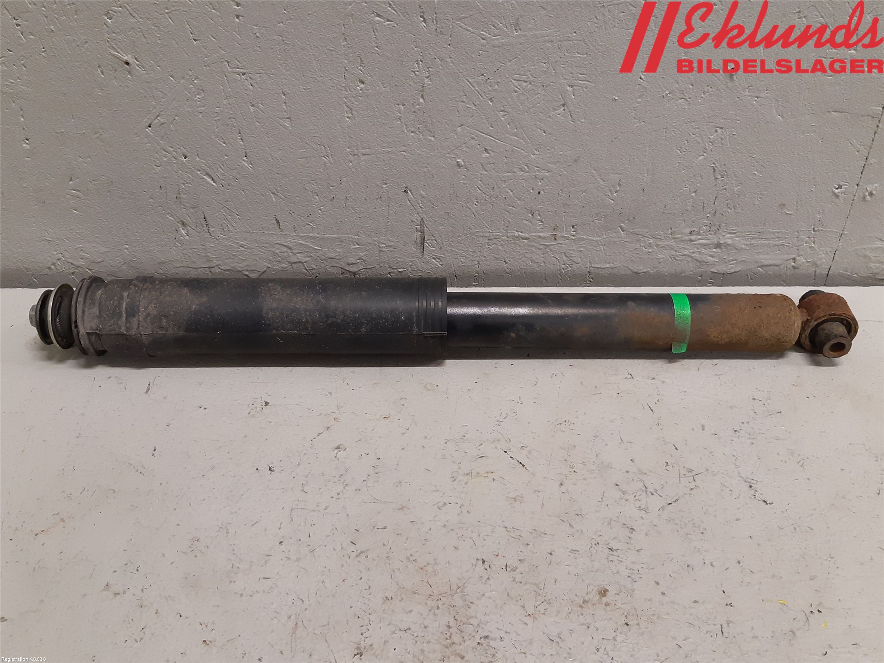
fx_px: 664
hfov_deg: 67.3
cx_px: 442
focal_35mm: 26
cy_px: 332
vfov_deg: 53.1
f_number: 1.7
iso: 160
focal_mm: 3.93
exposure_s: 1/50
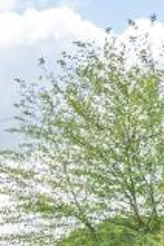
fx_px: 793
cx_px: -458
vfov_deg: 16.8
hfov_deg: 8.1
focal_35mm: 116
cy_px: 304
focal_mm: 12
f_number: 5
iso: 100
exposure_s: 1/250
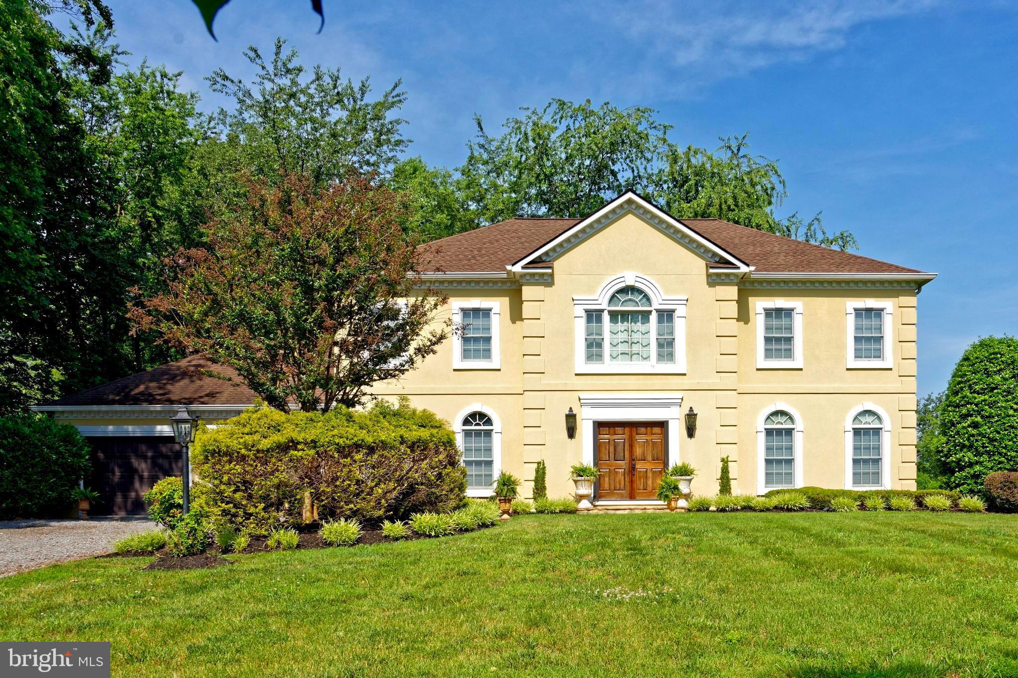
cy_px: 339
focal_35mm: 24
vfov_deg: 53.1
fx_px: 679
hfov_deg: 73.7
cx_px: 509
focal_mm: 24
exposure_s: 1/640
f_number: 8
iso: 320
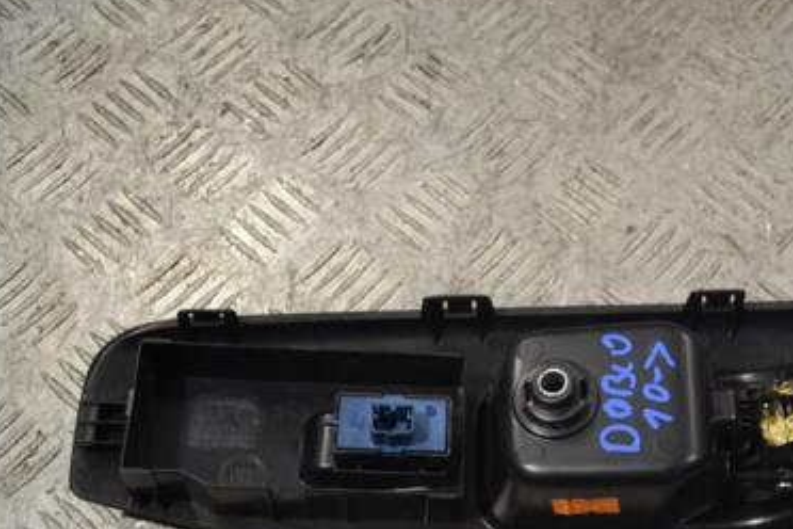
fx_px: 1278
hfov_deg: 33.7
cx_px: 612
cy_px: 363
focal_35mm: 58
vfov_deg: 23.3
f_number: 4
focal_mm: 24
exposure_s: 1/40
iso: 100
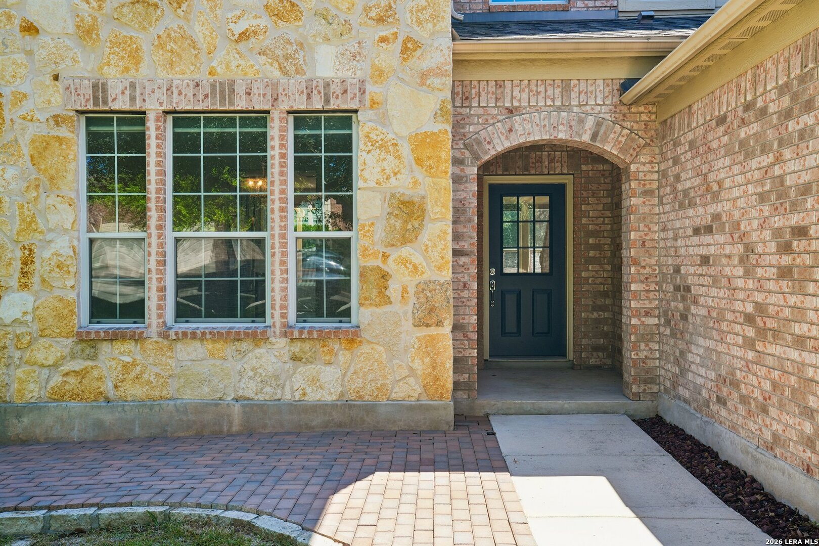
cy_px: 273
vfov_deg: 37.9
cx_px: 410
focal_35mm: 35
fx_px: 796
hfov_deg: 54.4
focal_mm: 35
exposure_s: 1/125
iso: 200
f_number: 8
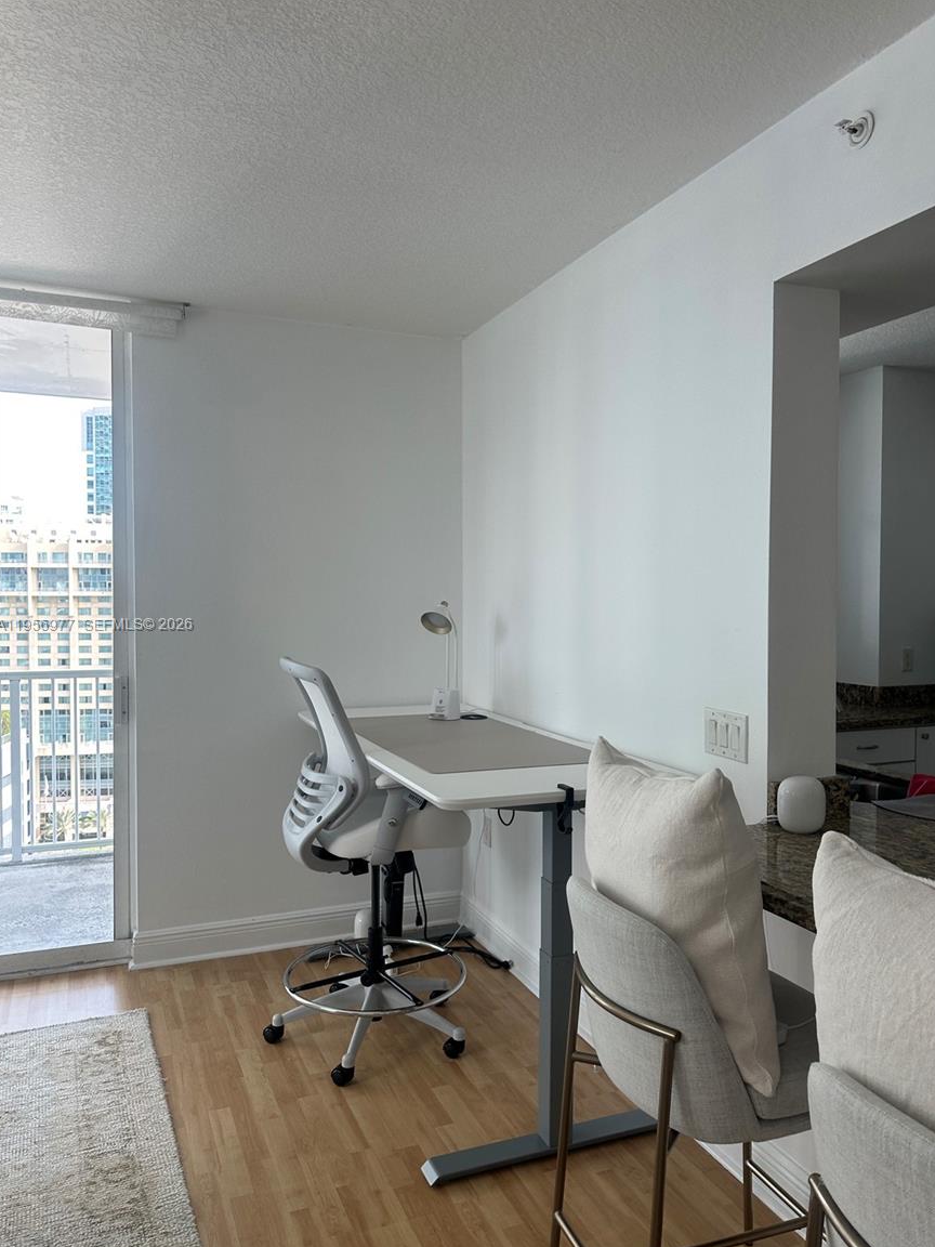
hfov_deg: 54.9
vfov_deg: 69.4
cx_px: 479
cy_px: 626
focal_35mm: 25
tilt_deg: -3.3
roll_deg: -0.4
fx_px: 900
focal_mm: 6.86
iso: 64
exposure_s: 1/121
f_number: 1.78
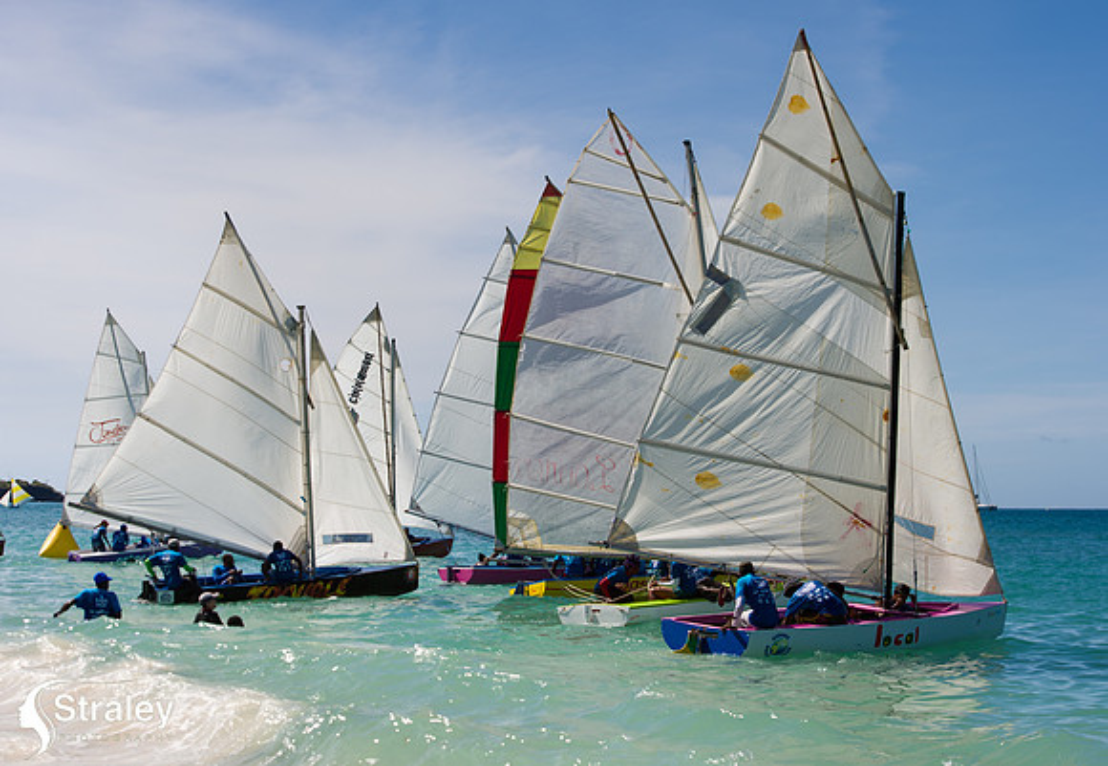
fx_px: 2393
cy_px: 394
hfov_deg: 26.1
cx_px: 536
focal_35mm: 77
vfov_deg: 18.2
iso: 100
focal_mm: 70
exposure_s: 1/640
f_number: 8
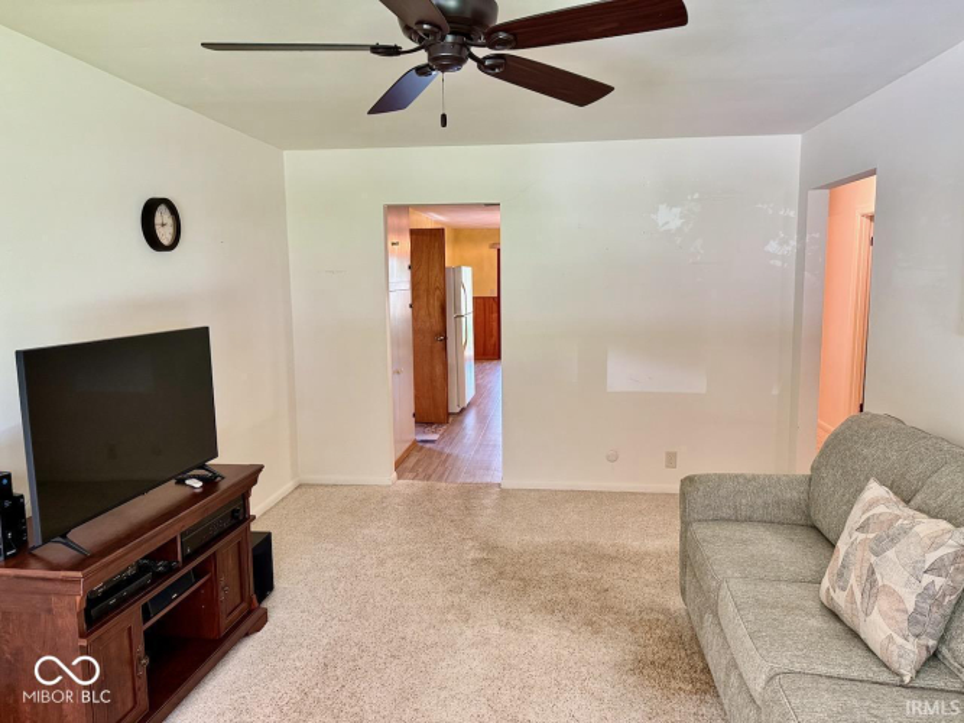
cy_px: 362
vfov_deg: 56.8
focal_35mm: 24
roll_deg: +0.4
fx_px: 668
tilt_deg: -7.1
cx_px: 482
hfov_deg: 71.6
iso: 320
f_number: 1.78
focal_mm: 6.76
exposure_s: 1/60
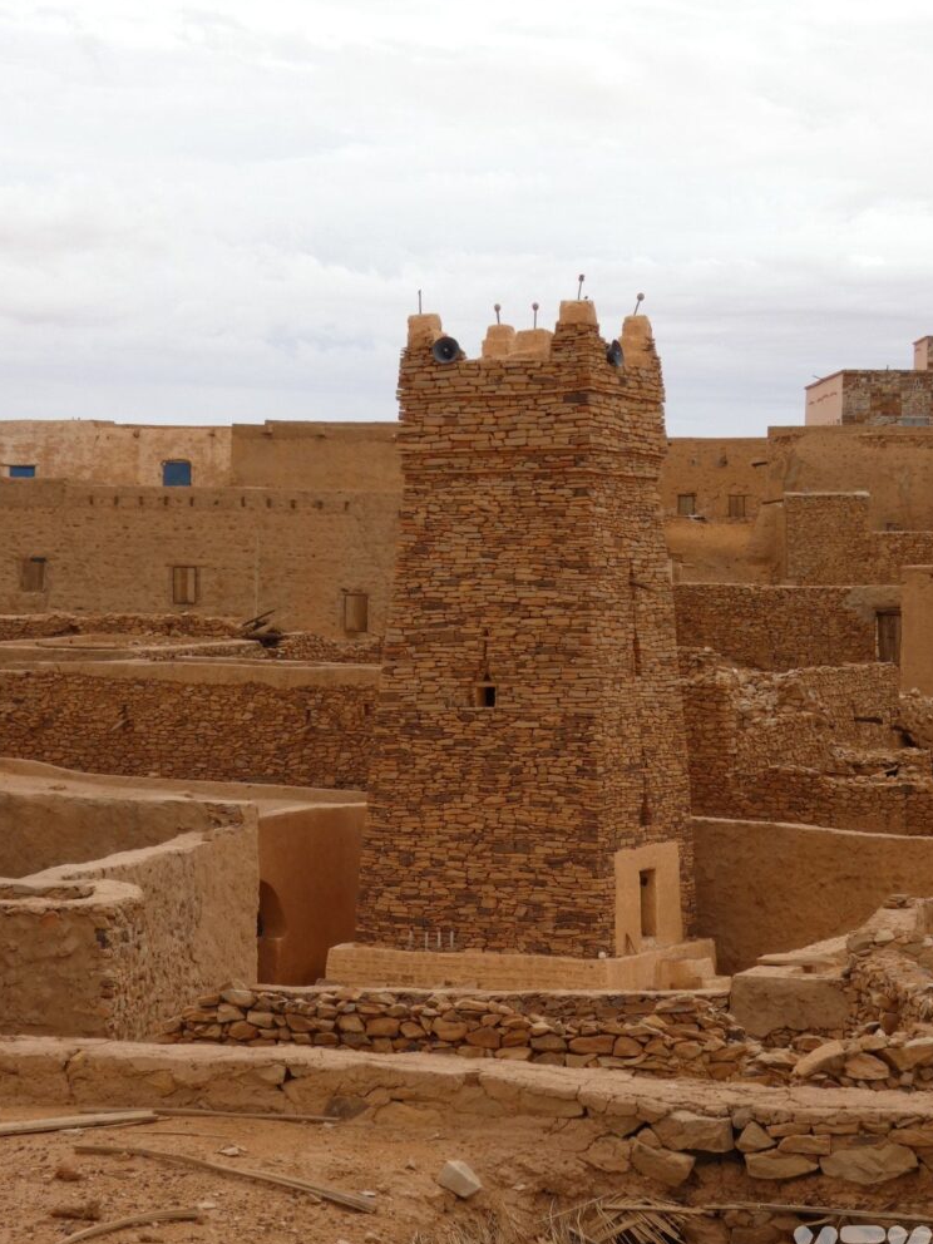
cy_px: 627
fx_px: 3450
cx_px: 475
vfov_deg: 20.4
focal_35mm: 96
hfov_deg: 15.4
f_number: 4.7
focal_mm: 16.6
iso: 80
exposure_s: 1/160
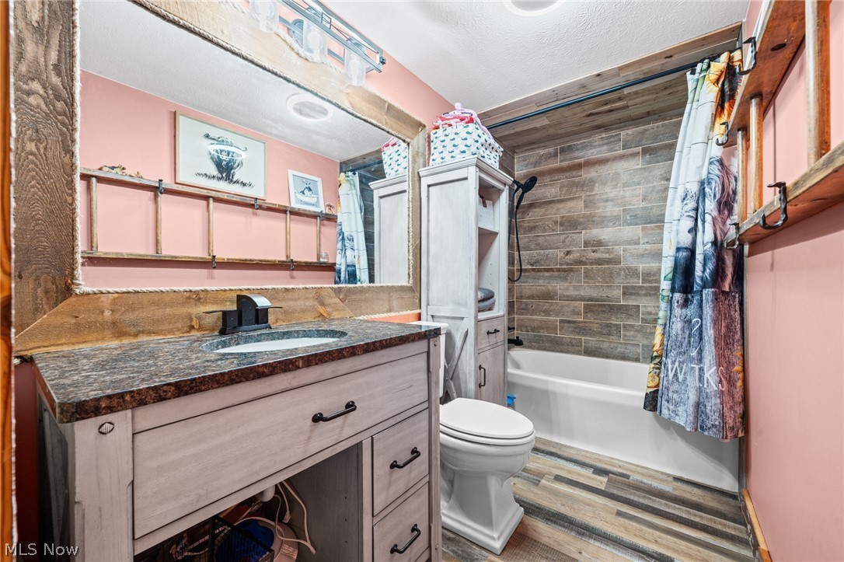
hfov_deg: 108.4
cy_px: 281
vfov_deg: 85.4
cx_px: 422
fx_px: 305
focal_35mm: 13
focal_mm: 13
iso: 250
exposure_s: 1/1.67
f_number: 9
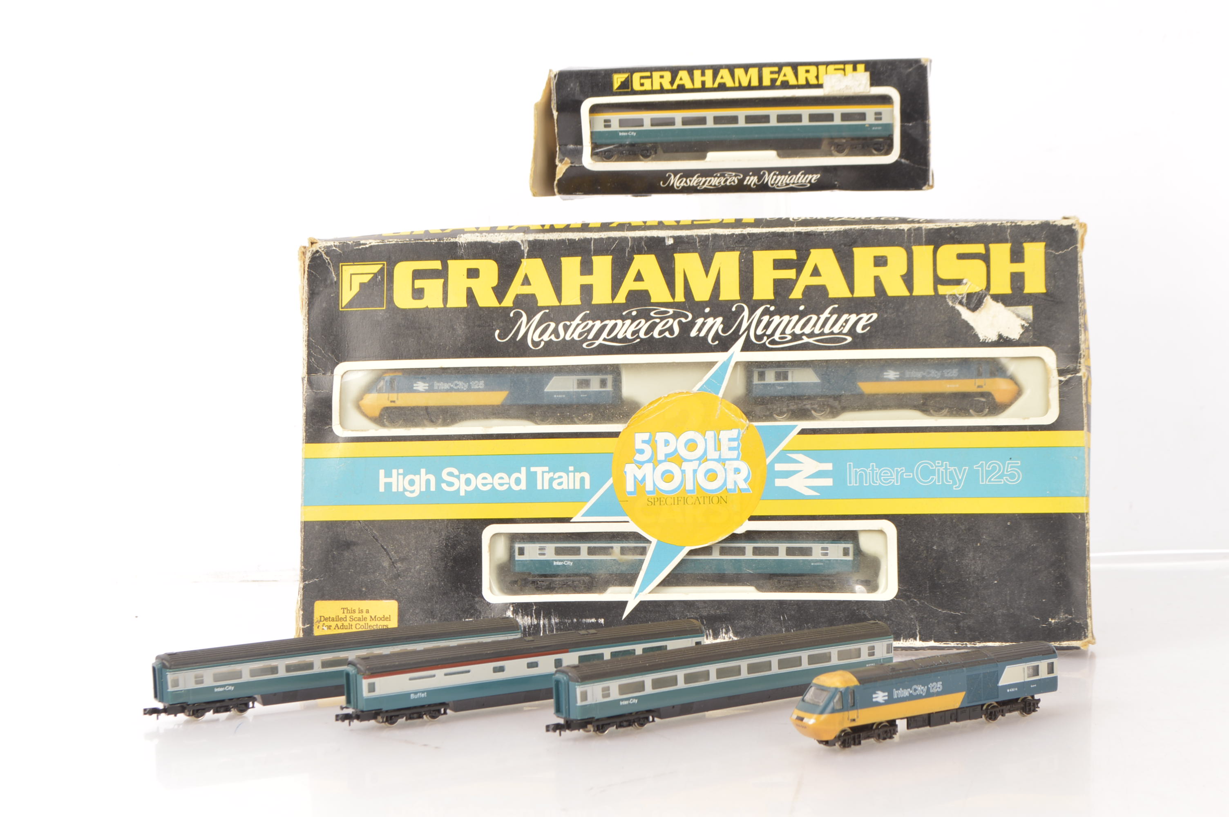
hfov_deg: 31.9
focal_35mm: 63
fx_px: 2149
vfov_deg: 21.5
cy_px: 408
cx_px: 614
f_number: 10
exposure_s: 1/100
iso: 100
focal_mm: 42
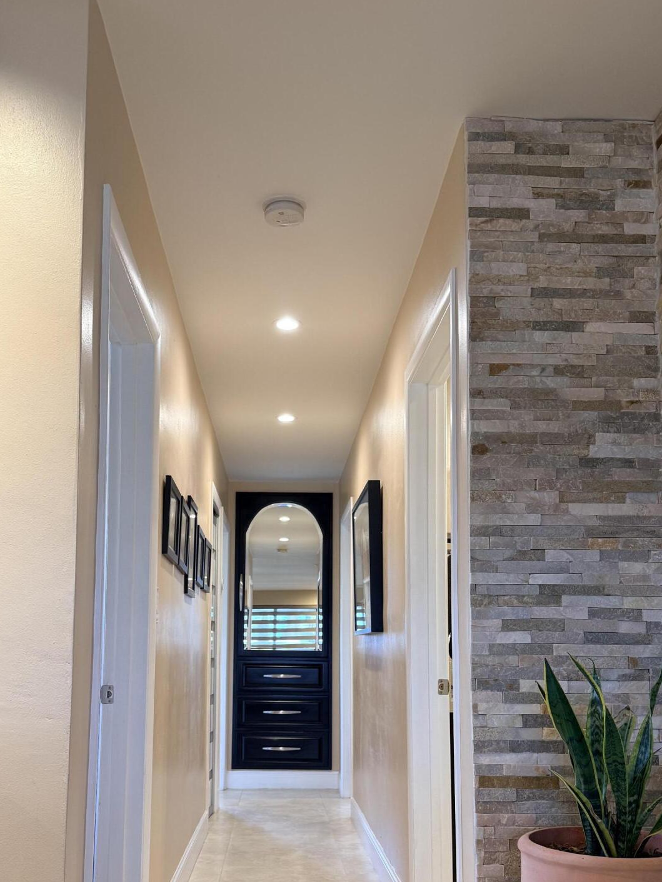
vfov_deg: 53.0
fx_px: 867
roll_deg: -1.4
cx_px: 281
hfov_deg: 41.7
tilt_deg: +4.6
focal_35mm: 34
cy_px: 579
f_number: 1.78
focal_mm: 6.76
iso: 160
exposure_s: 1/60
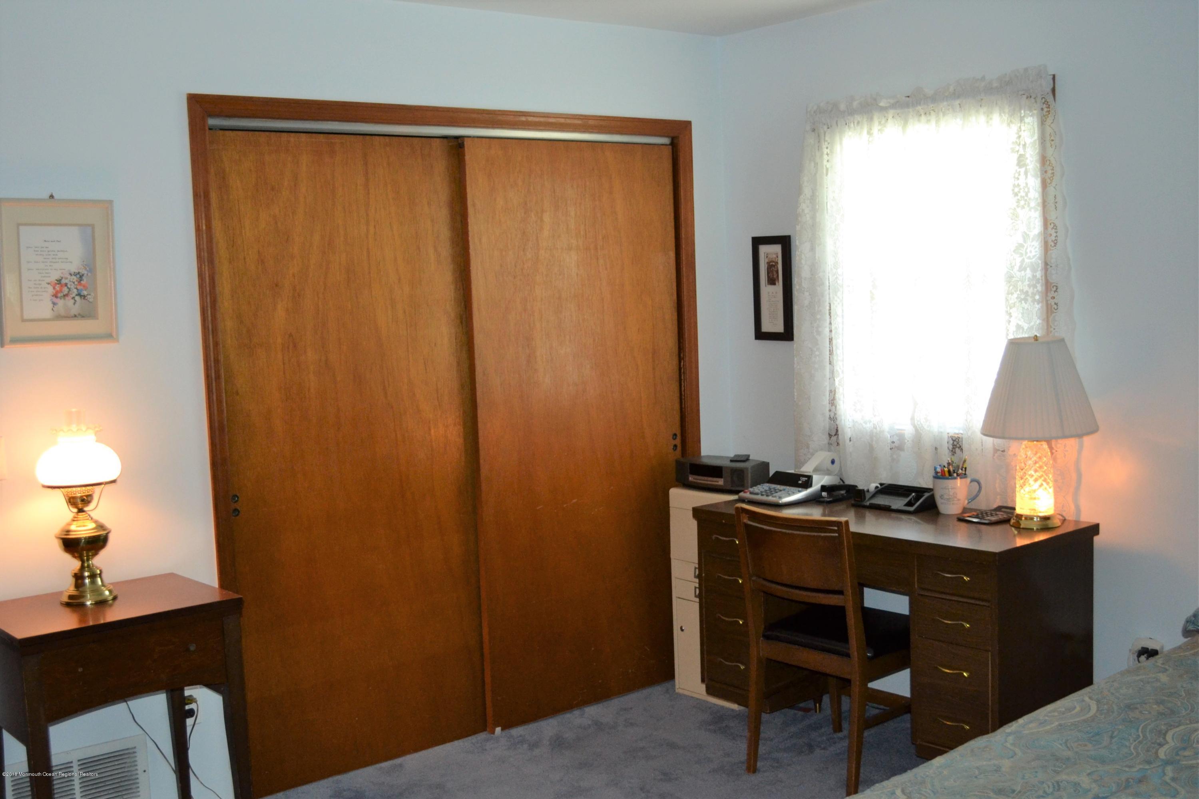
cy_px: 400
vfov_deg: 36.9
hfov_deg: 53.1
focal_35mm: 36
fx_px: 1199
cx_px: 600
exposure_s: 1/60
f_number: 4
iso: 1000
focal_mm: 24
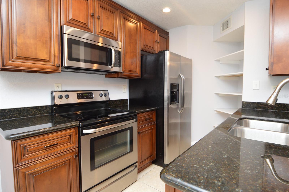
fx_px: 144
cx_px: 144
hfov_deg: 90.1
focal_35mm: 18
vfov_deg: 67.3
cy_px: 96
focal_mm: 12
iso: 900
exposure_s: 1/60
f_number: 4
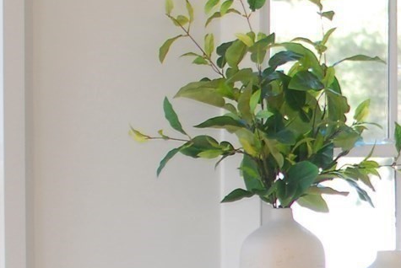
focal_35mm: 226
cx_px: 560
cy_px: 314
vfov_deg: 6.1
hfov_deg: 8.9
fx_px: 2522
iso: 200
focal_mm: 35
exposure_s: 1/100
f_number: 2.5
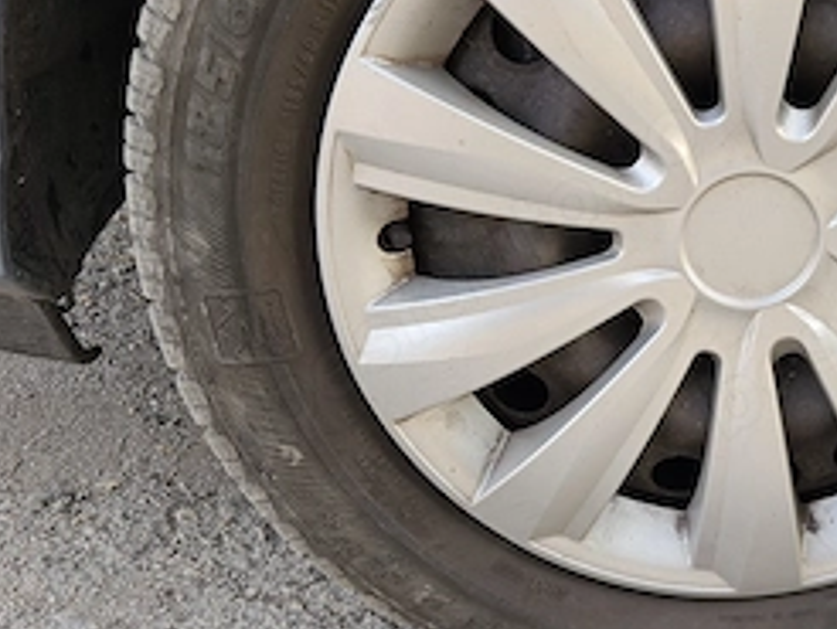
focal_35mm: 56
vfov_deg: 26.1
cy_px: 313
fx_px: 1355
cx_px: 742
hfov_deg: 32.7
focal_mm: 5.4
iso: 100
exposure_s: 1/180
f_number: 1.8
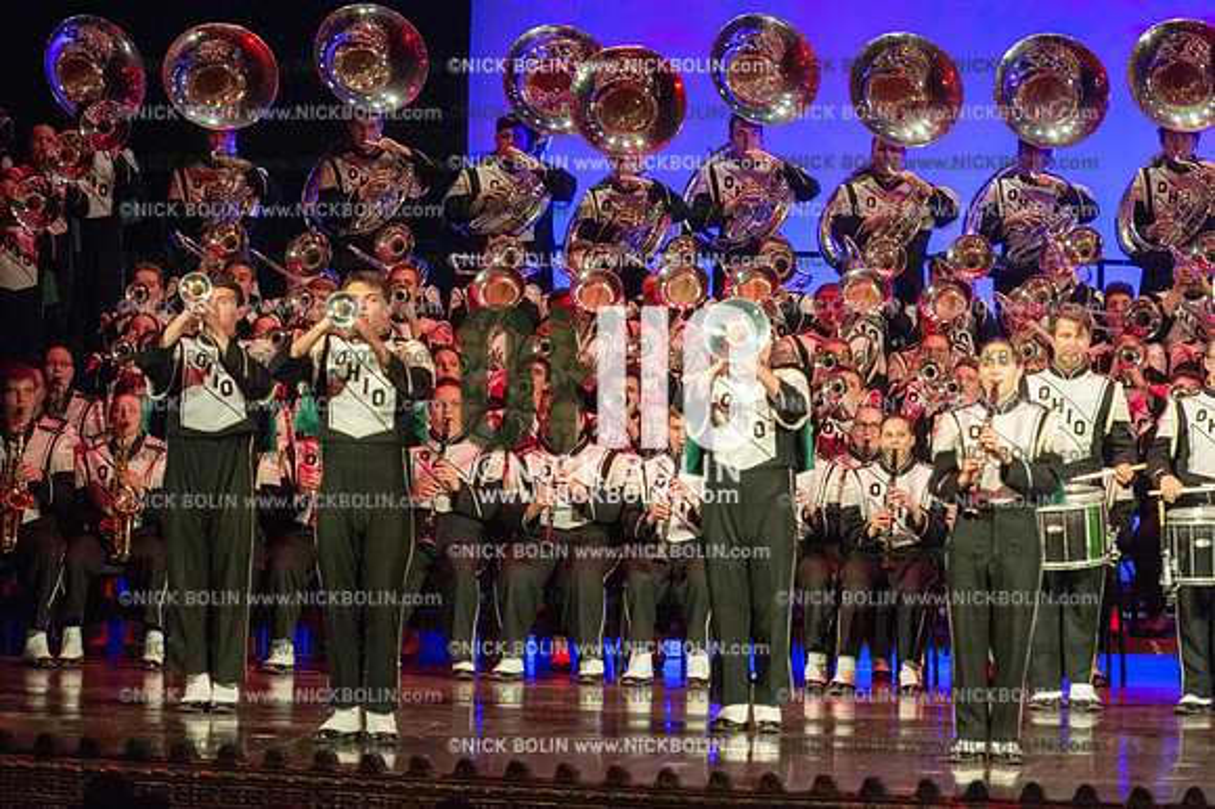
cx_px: 608
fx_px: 7420
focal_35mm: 220
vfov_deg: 6.2
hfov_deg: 9.4
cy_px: 404
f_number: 5.6
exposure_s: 1/320
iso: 8000
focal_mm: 220
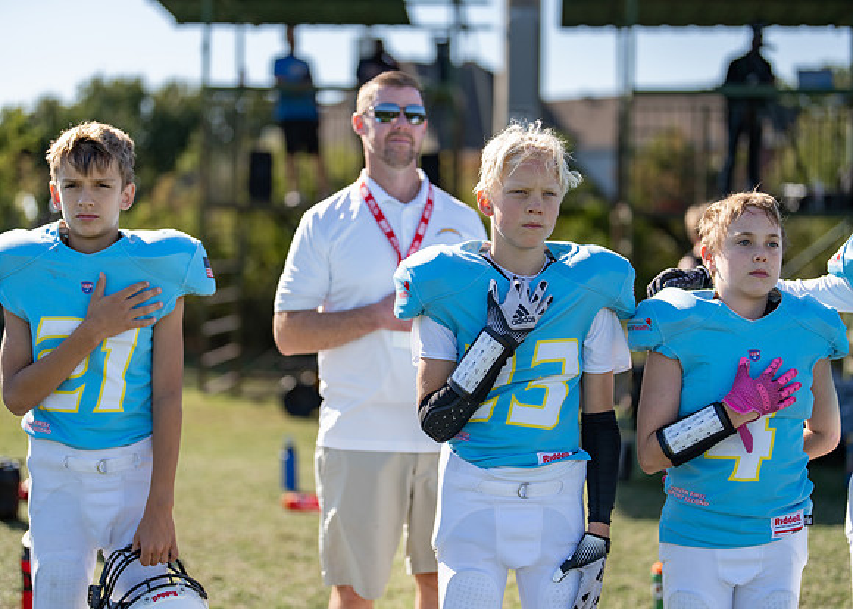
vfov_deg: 25.2
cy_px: 286
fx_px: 1362
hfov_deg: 34.8
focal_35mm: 56
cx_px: 439
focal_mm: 50
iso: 100
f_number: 1.2
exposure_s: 1/4000
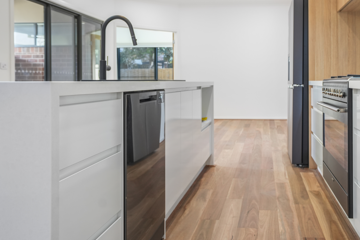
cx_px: 243
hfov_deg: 50.9
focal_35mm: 37
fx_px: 370
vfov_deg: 35.8
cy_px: 96
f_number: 4.5
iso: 1000
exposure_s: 1/50
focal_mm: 27
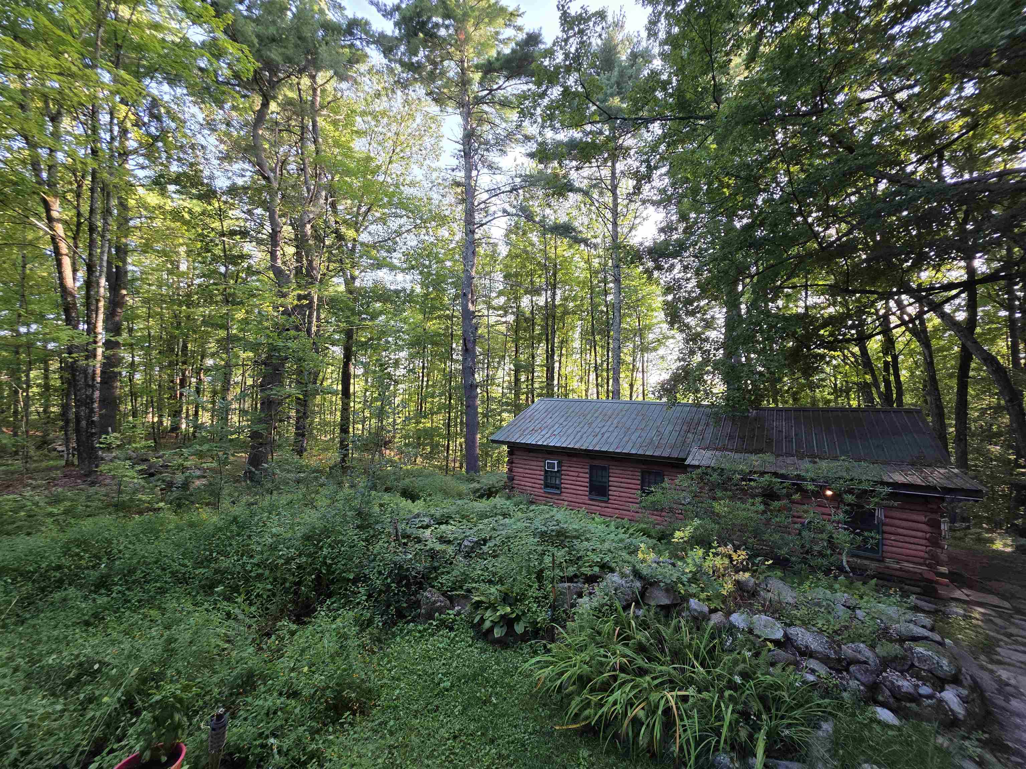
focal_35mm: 13
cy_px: 384
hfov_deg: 106.2
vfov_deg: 89.9
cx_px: 513
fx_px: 385
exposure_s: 1/120
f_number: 1.9
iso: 64
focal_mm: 2.2
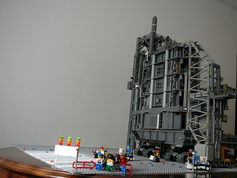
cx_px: 118
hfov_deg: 52.6
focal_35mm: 35
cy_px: 89
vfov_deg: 40.7
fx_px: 240
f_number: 2.8
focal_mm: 5.2
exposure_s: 1/60
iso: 80
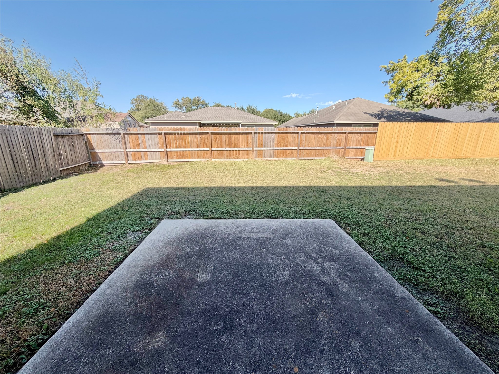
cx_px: 250
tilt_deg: -14.6
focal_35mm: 14
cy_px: 187
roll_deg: +0.2
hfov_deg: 102.1
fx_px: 202
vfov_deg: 85.7
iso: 32
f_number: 2.2
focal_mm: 2.22
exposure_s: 1/770
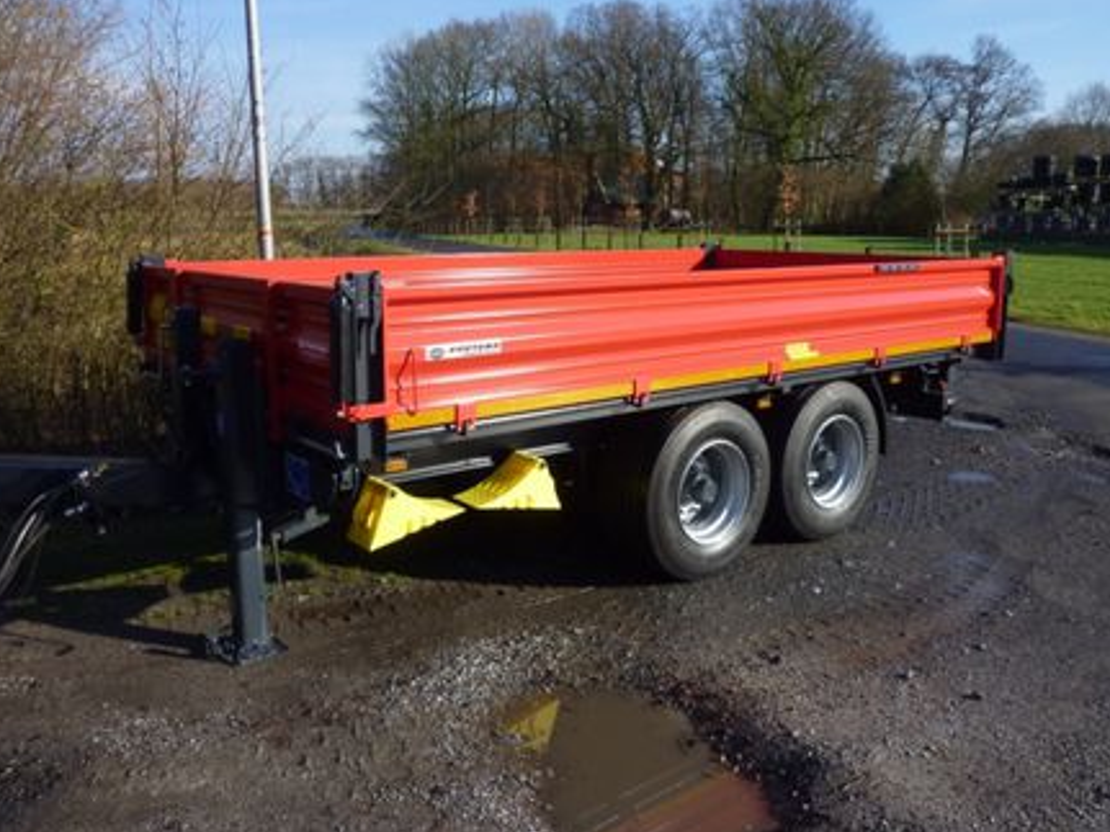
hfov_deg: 61.6
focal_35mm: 29
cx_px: 520
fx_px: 930
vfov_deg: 48.1
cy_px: 377
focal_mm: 4.5
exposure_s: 1/400
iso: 80
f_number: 4
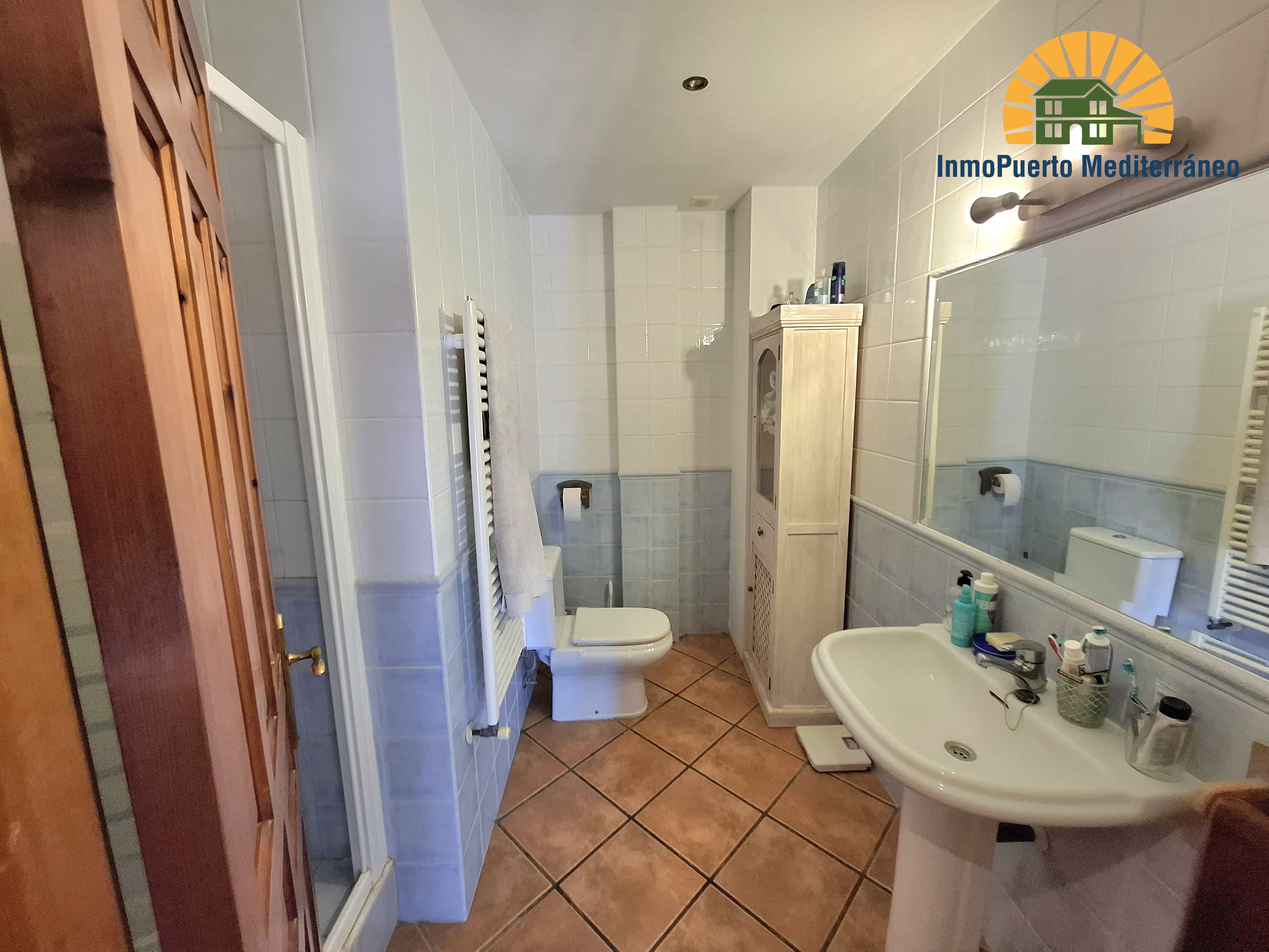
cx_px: 634
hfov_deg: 106.2
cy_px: 476
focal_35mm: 13
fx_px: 477
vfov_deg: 89.9
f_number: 2.2
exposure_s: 1/33
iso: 200
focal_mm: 1.74
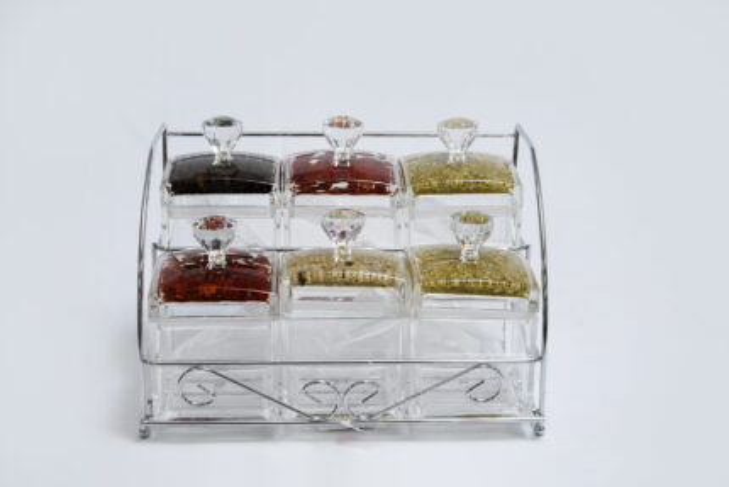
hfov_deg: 28.8
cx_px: 364
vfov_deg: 19.5
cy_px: 244
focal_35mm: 70
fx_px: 1418
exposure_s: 1/160
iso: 6400
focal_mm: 70
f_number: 16
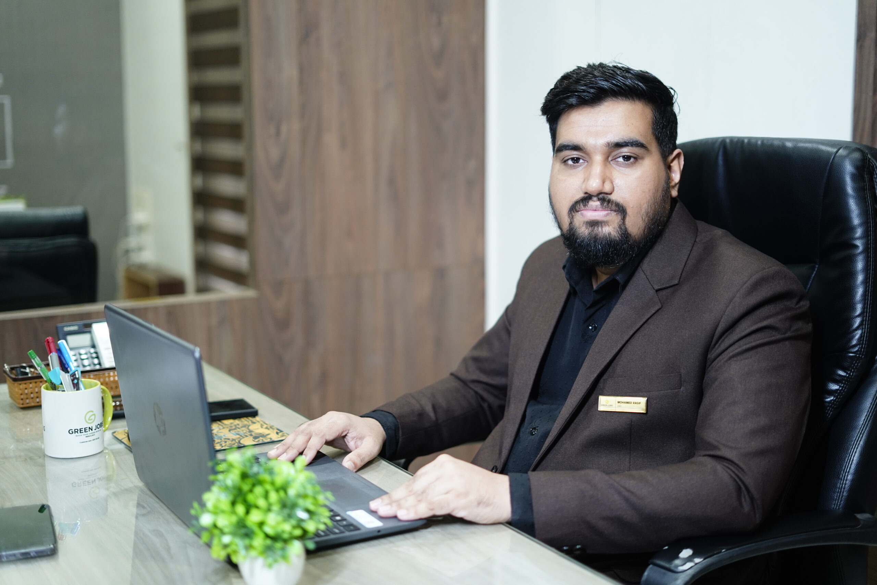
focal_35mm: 50
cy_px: 292
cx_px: 438
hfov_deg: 39.6
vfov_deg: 27.0
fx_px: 1218
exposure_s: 1/100
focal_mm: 50
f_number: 1.8
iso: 1000
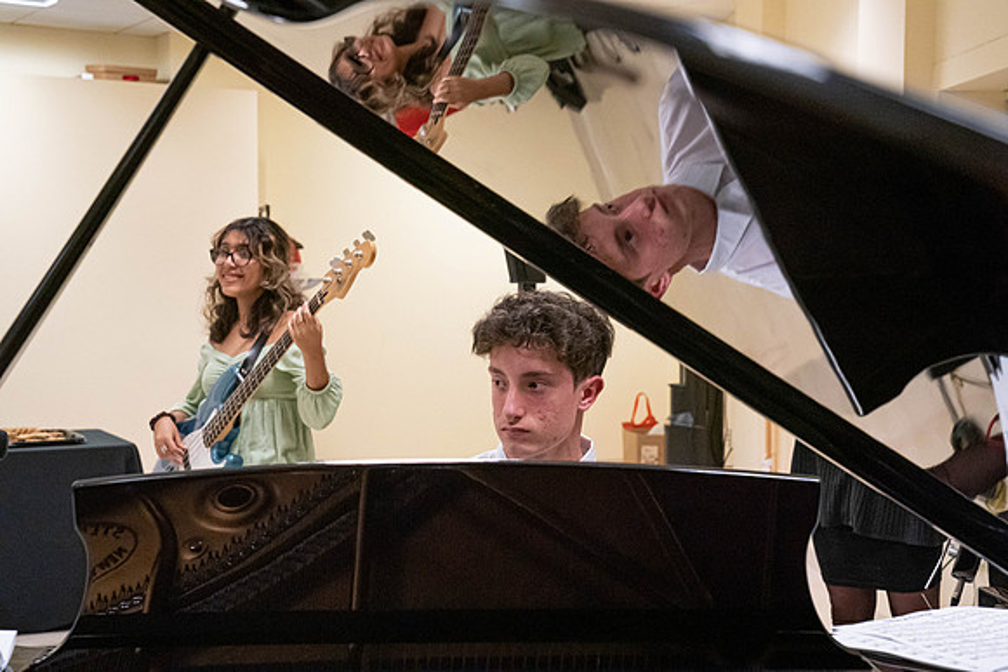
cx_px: 504
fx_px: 1736
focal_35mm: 62
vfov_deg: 21.9
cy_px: 336
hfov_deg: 32.4
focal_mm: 62
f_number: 7.1
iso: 10000
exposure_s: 1/250
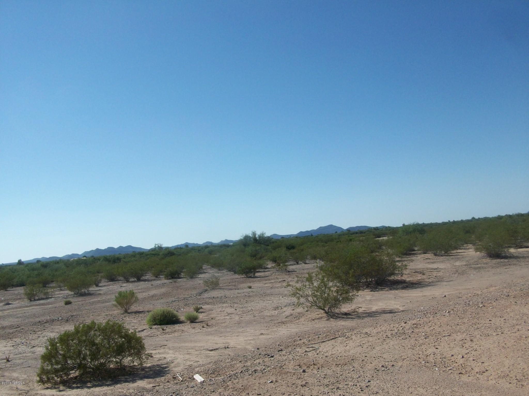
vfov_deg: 41.8
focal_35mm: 34
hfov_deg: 54.0
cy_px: 198
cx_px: 264
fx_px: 520
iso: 64
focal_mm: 5.7
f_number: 5.5
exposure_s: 1/498
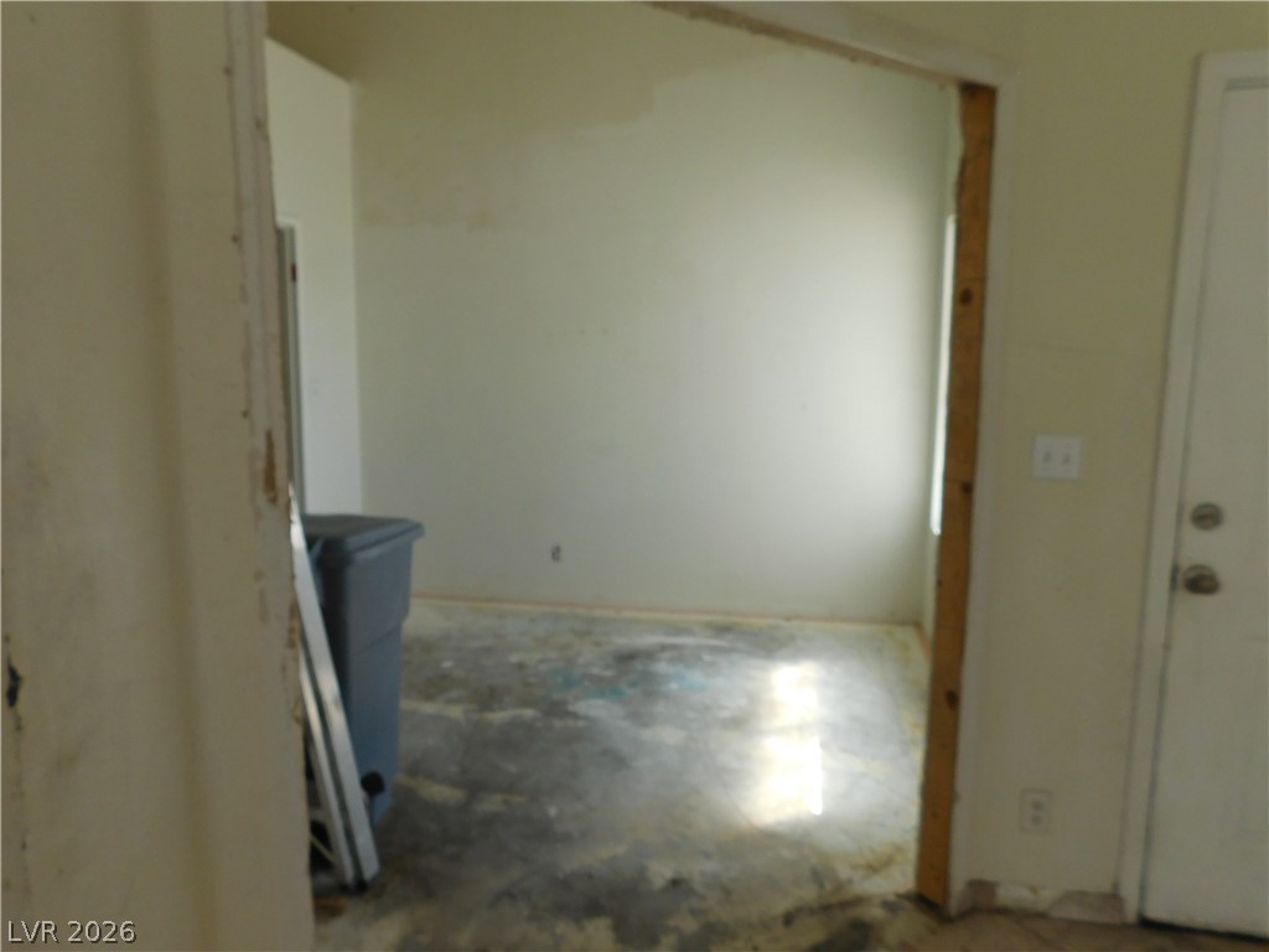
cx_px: 634
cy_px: 476
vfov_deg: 56.8
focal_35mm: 24
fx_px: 880
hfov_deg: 71.6
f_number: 3
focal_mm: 4.1
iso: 125
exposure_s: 1/200
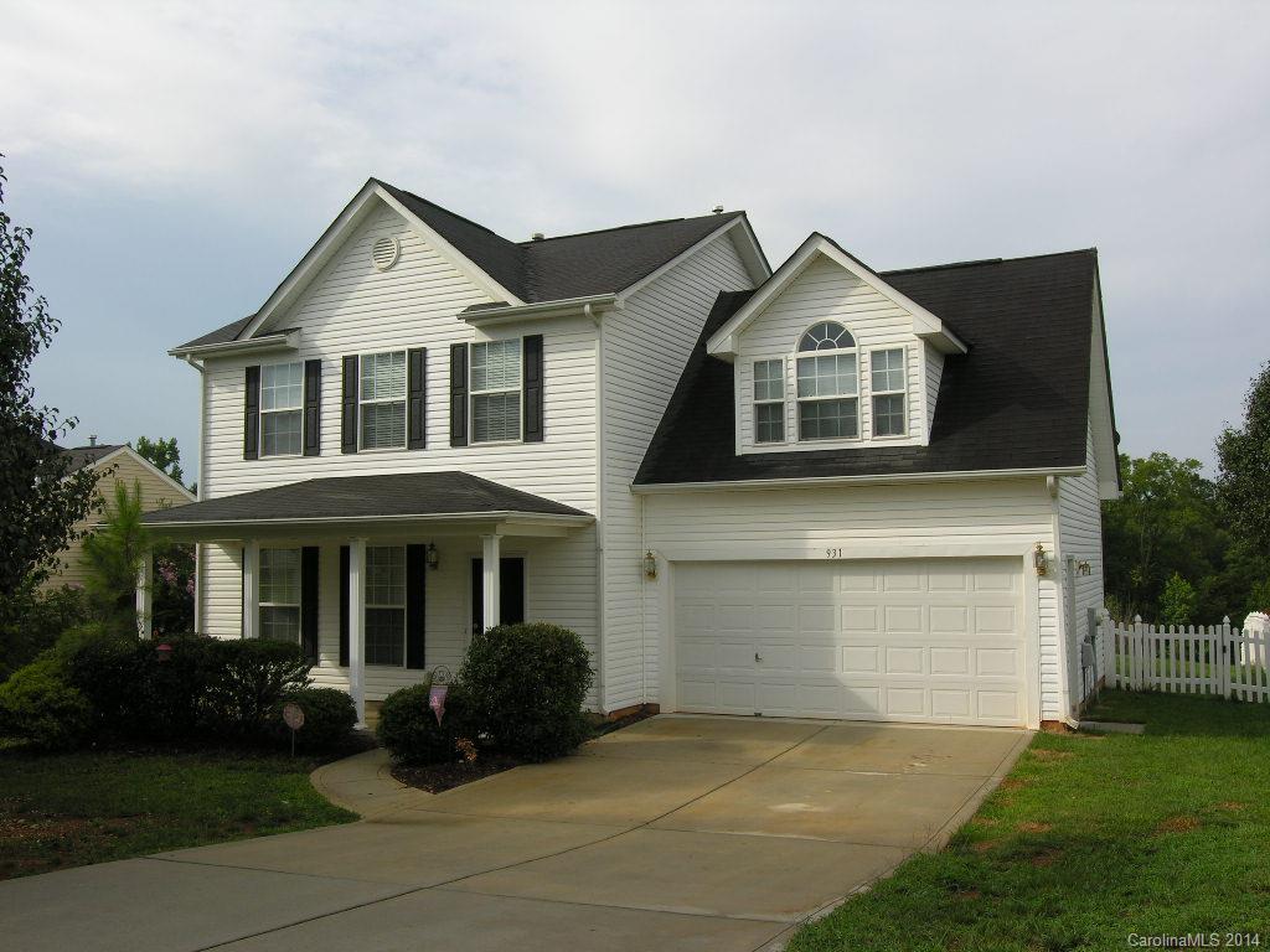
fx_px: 1174
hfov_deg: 56.8
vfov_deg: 44.2
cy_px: 476
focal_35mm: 32
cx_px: 635
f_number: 6.4
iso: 50
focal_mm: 8.1
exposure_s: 1/207
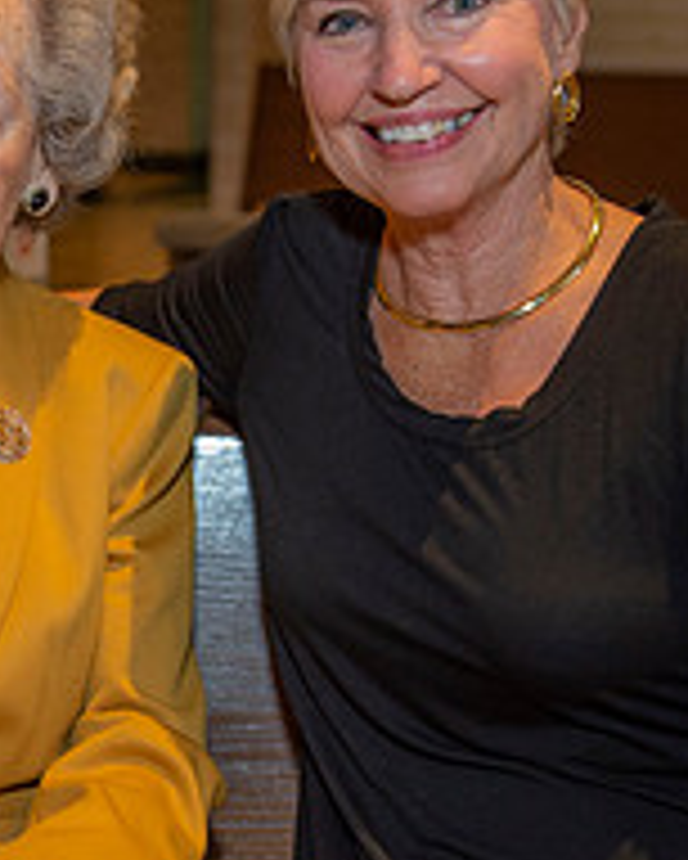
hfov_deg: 16.6
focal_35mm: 91
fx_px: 2314
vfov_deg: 21.0
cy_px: 540
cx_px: 40
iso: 1000
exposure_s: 1/100
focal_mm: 32
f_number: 2.8
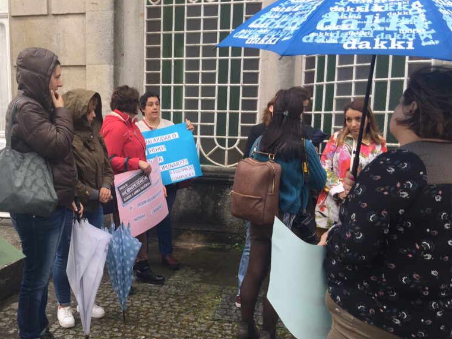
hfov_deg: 47.0
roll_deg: -1.8
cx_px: 148
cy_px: 203
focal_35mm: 39
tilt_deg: -7.8
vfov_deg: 36.7
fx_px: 509
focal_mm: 4.15
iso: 32
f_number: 2.2
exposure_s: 1/100
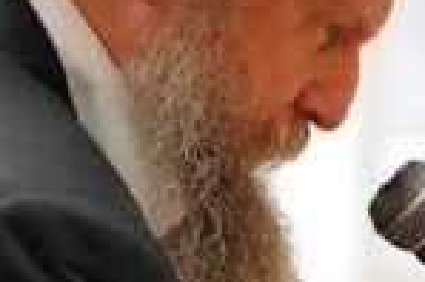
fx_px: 5153
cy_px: 164
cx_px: 454
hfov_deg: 4.7
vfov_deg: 3.1
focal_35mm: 437
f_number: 2.5
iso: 800
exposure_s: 1/125
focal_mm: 85
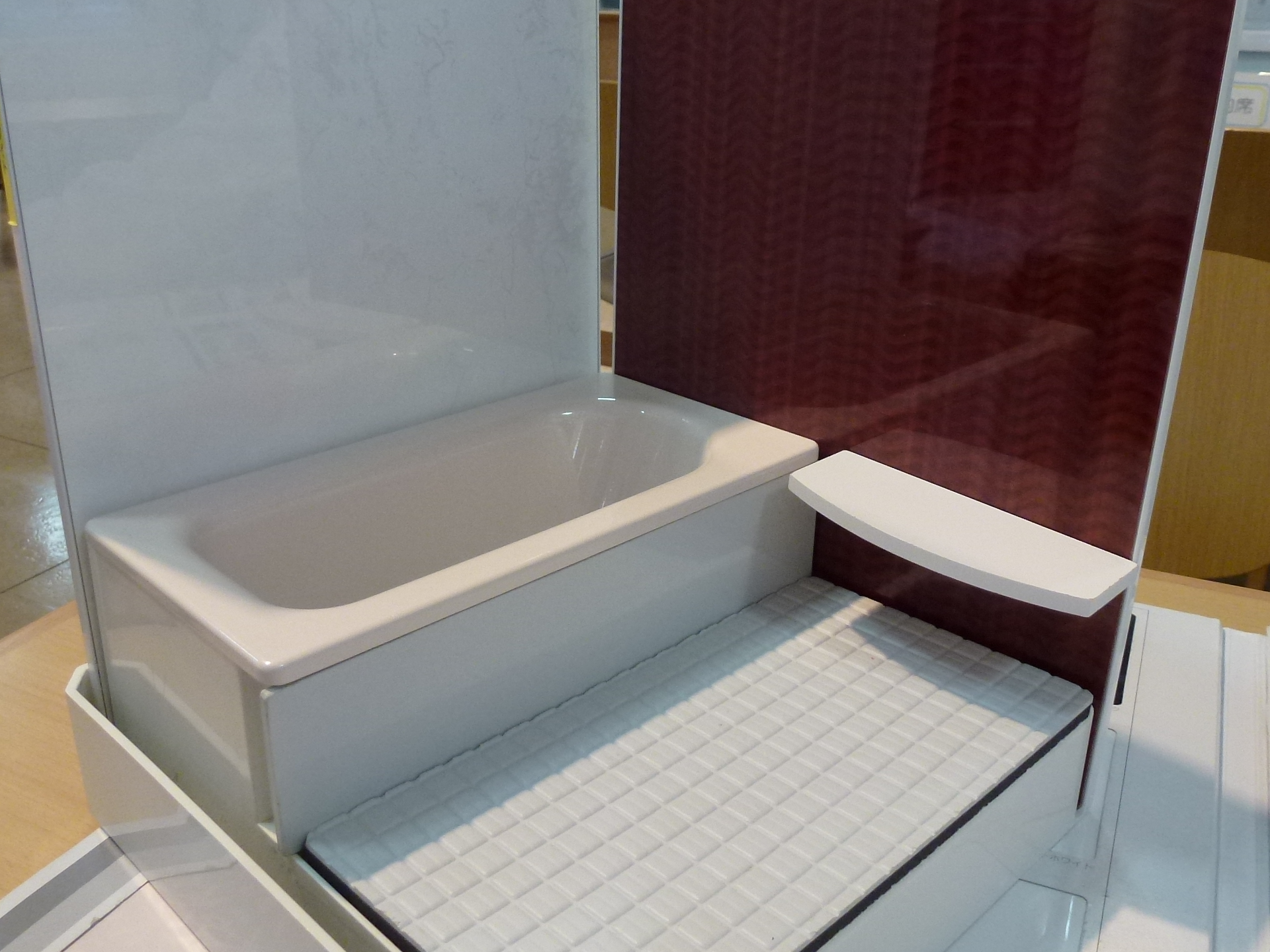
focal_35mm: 32
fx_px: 1174
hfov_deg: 56.8
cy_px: 469
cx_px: 606
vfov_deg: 44.2
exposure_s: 1/60
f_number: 3.3
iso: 200
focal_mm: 4.3
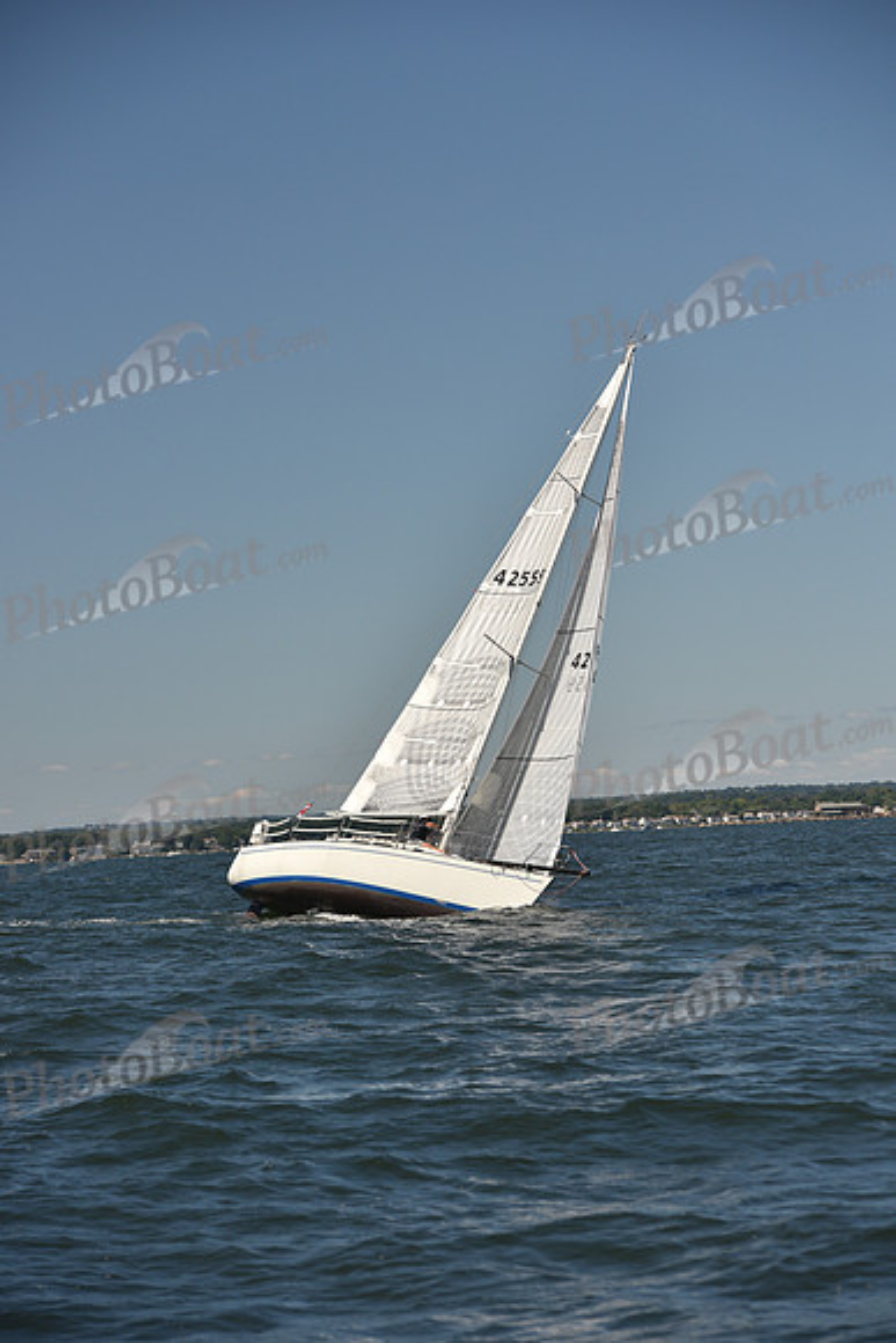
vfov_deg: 20.4
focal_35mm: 100
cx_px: 448
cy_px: 672
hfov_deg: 13.7
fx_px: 3731
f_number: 5
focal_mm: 100
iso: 250
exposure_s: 1/1250
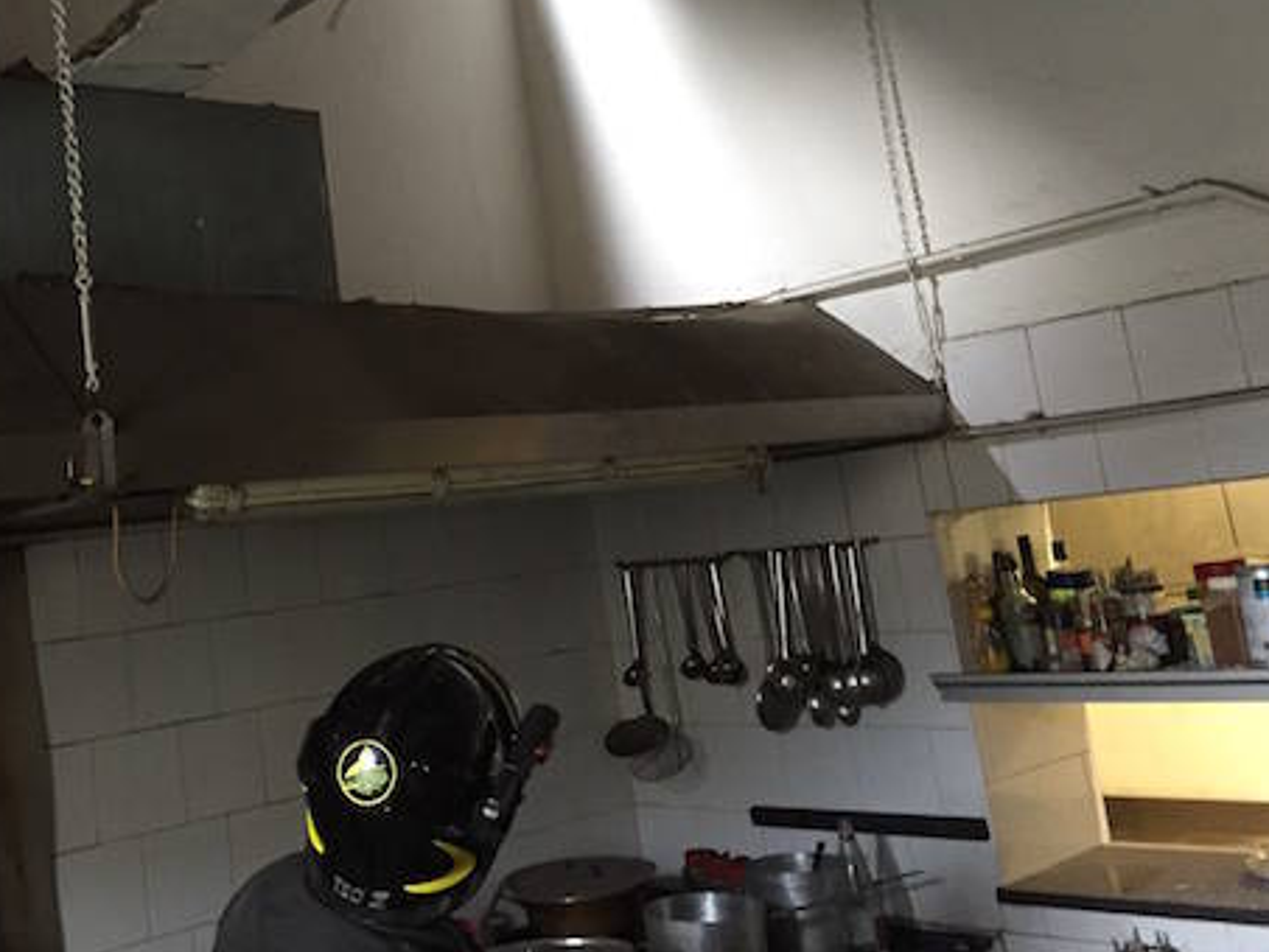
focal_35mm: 41
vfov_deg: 34.7
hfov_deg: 45.0
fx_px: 1503
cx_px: 409
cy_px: 283
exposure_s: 1/20
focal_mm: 4.15
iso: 250
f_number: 2.2
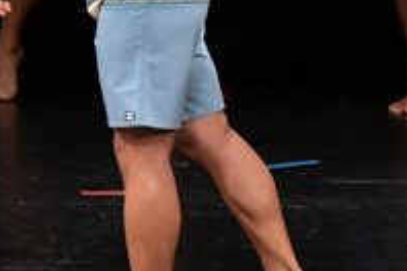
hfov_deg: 2.1
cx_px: 478
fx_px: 11305
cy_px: -33
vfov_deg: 1.4
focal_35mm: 1000
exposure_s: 1/400
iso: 3200
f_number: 5.6
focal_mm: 170
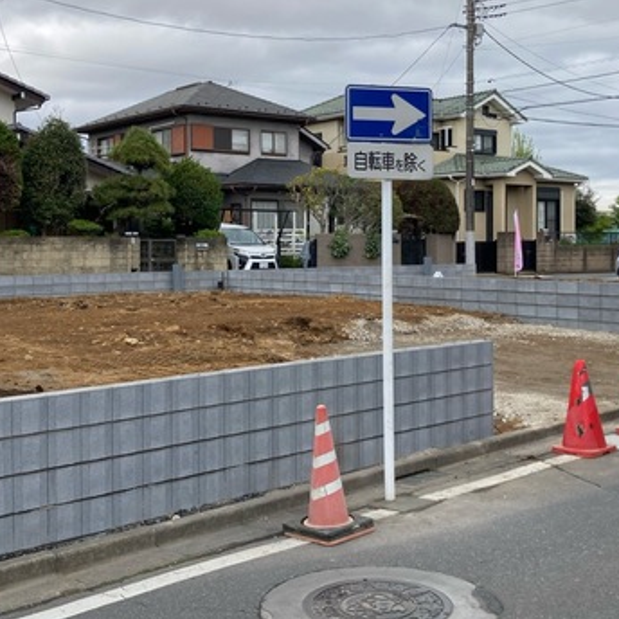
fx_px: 931
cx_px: 301
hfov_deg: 36.8
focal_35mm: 46
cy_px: 274
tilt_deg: -0.5
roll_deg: +0.3
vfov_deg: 36.7
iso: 20
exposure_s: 1/1621
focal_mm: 3.99
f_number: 1.8
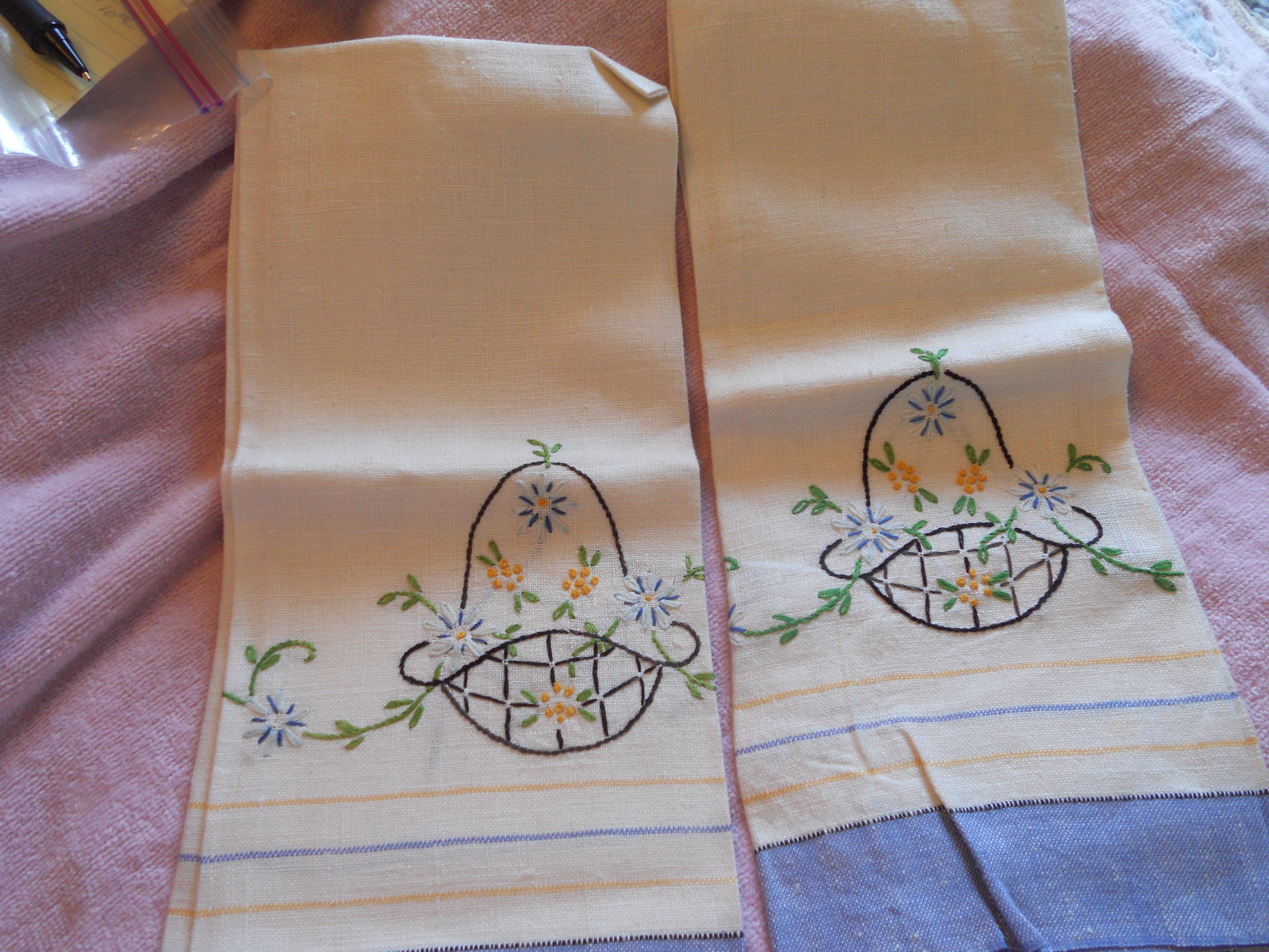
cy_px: 476
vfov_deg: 44.2
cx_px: 634
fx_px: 1173
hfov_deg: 56.8
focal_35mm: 32
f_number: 3.5
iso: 125
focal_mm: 5.8
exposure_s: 1/30
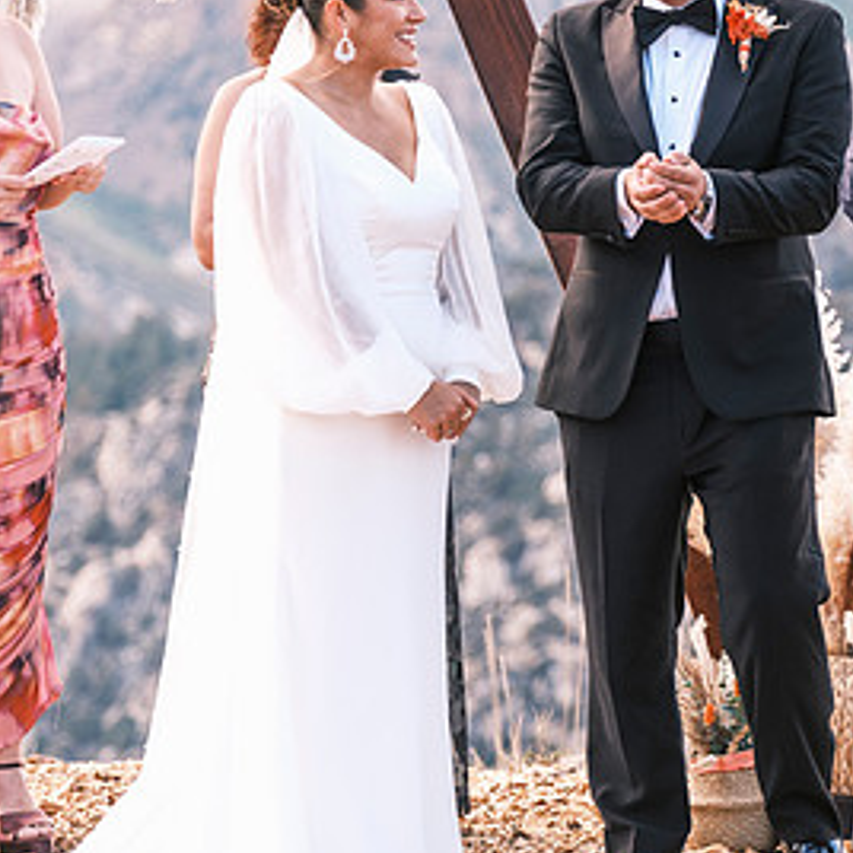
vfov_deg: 7.3
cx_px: 713
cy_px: 396
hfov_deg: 7.3
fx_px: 6719
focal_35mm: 241
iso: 400
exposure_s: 1/420
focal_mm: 87.1
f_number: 2.8
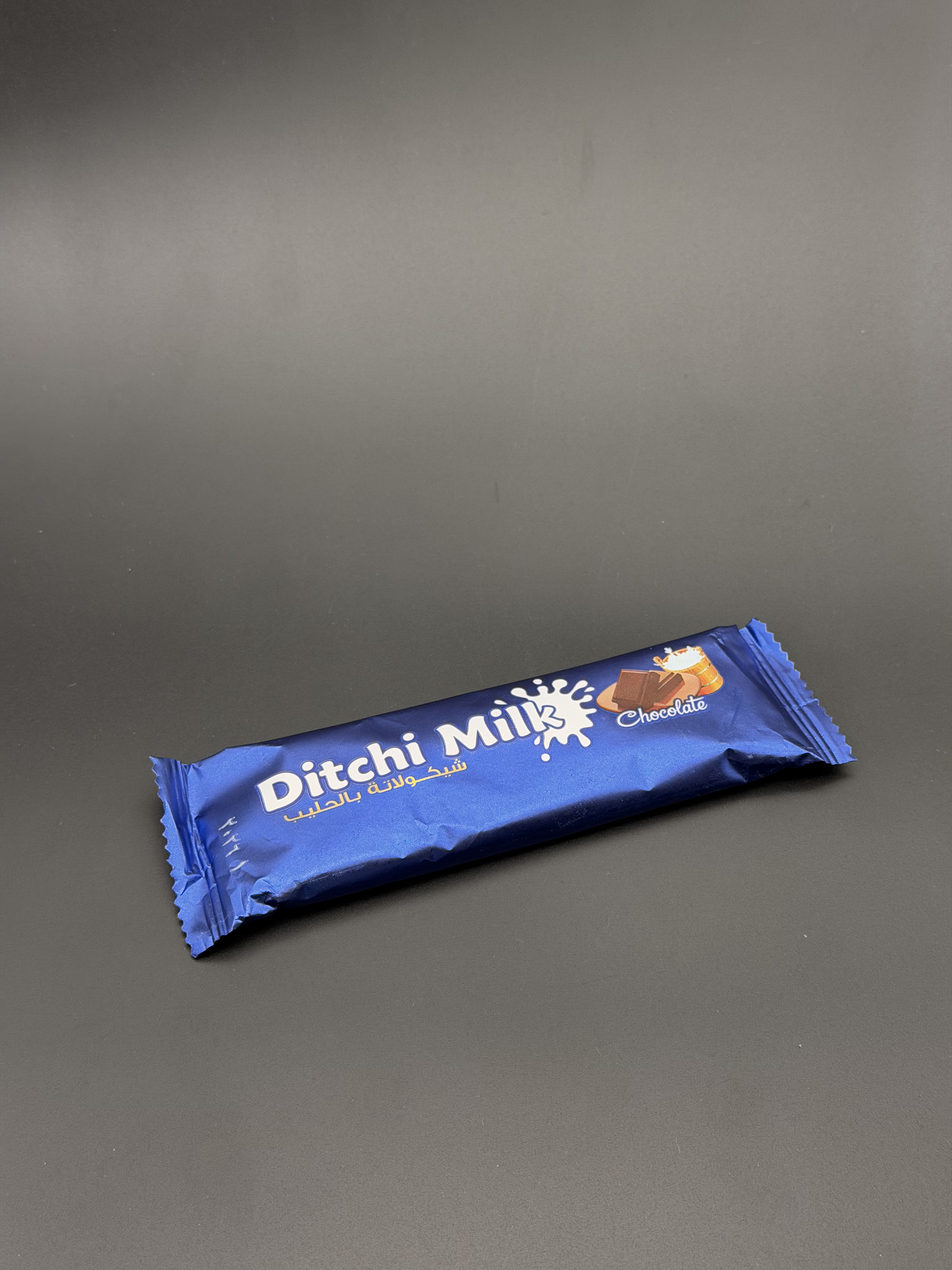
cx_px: 476
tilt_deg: -48.8
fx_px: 1760
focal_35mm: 48
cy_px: 635
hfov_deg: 30.3
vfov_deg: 39.7
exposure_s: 1/100
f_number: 1.78
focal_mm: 6.76
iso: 80
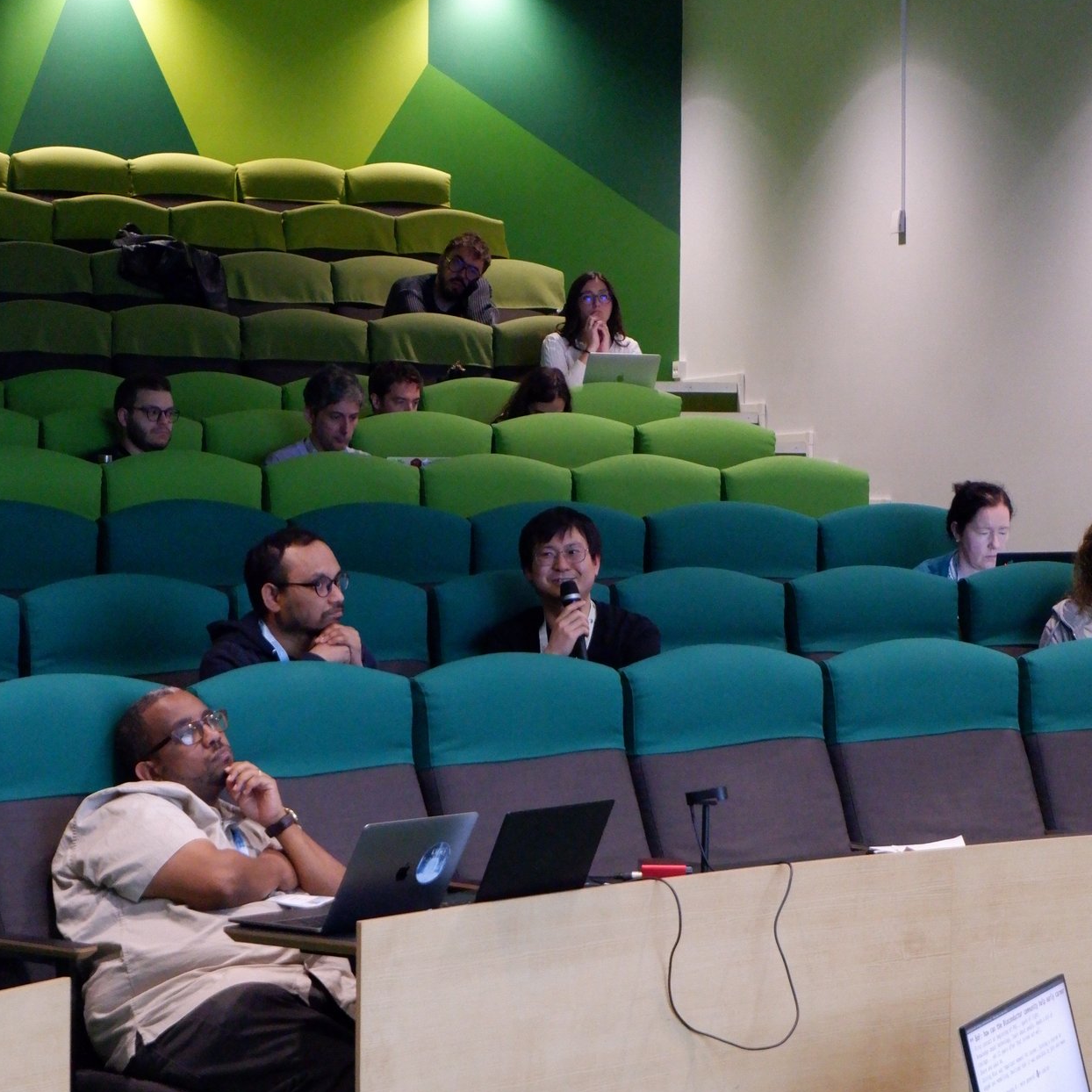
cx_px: 555
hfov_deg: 18.7
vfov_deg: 18.7
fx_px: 3319
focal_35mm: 93
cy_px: 591
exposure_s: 1/100
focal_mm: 45
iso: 6400
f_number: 5.6
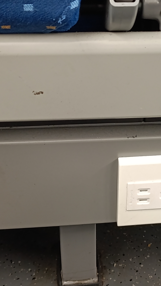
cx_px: 137
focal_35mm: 67
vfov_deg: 31.4
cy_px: 143
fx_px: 508
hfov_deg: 17.8
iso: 1250
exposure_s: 1/33.3
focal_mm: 6.14
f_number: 1.6
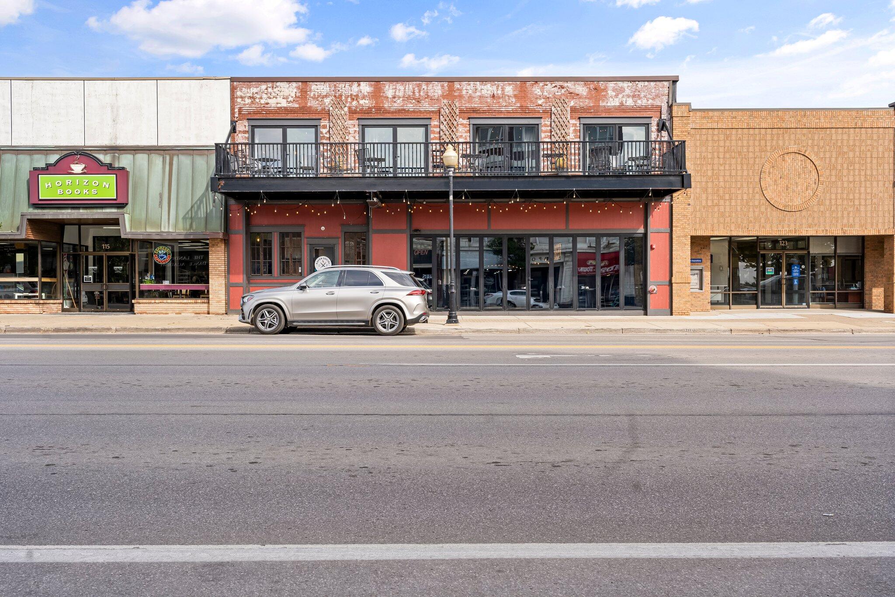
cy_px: 298
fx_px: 763
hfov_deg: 60.8
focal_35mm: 31
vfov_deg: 42.7
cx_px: 448
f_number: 8
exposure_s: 1/250
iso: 320
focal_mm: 30.7
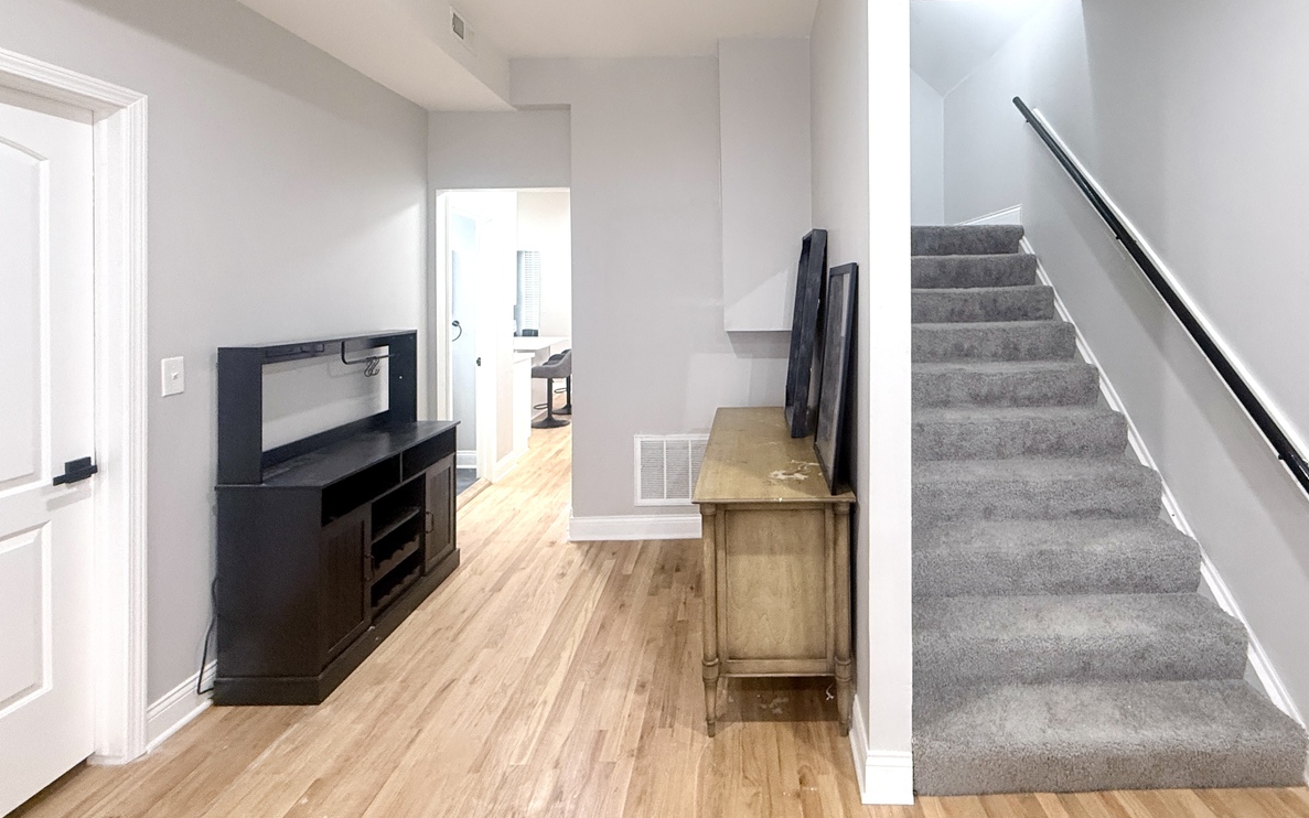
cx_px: 749
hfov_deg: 90.5
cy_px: 292
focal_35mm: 18
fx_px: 642
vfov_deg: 63.8
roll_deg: +1.3
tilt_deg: -0.2
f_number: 2.2
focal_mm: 2.22
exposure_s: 1/60
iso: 320
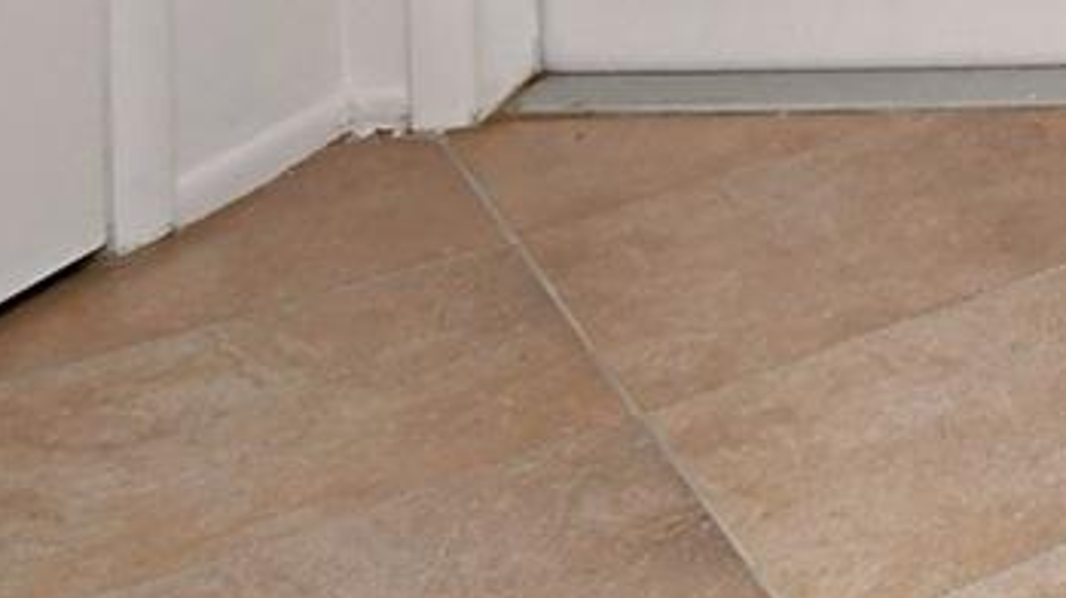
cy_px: -863
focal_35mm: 72
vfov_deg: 12.7
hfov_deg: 18.2
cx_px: 2184
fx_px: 2034
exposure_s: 1/100
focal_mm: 10
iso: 500
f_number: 8
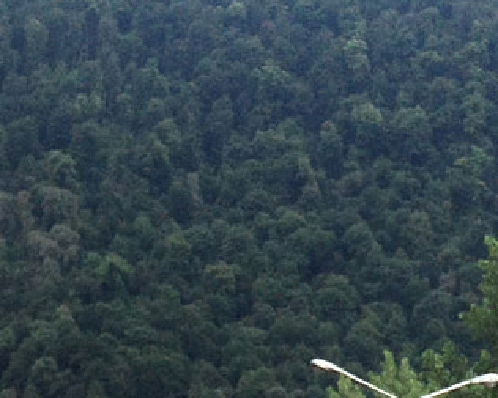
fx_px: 2551
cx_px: 315
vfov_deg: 8.9
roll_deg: +2.3
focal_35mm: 173
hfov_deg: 11.1
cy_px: 165
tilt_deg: +14.7
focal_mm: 4.28
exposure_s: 1/120
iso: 50
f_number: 2.4
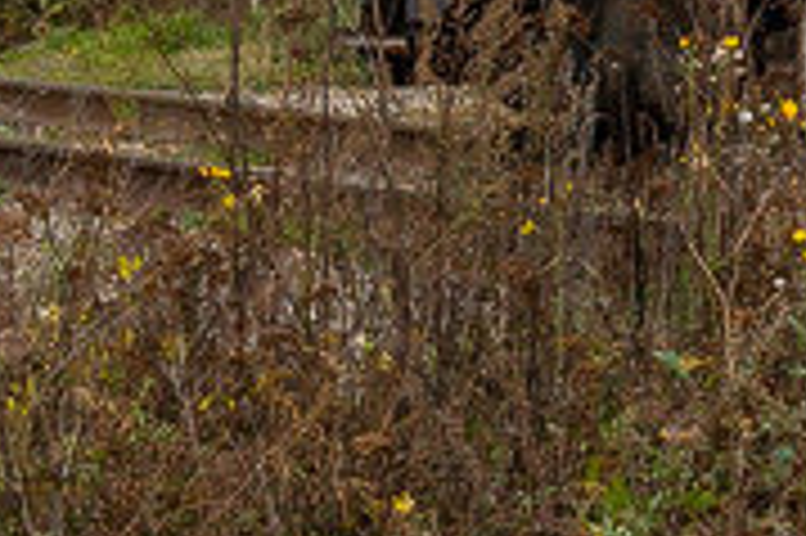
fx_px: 5816
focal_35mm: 260
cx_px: 1711
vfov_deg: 5.1
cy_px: -775
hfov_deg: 7.5
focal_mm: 34
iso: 200
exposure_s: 1/400
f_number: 7.1
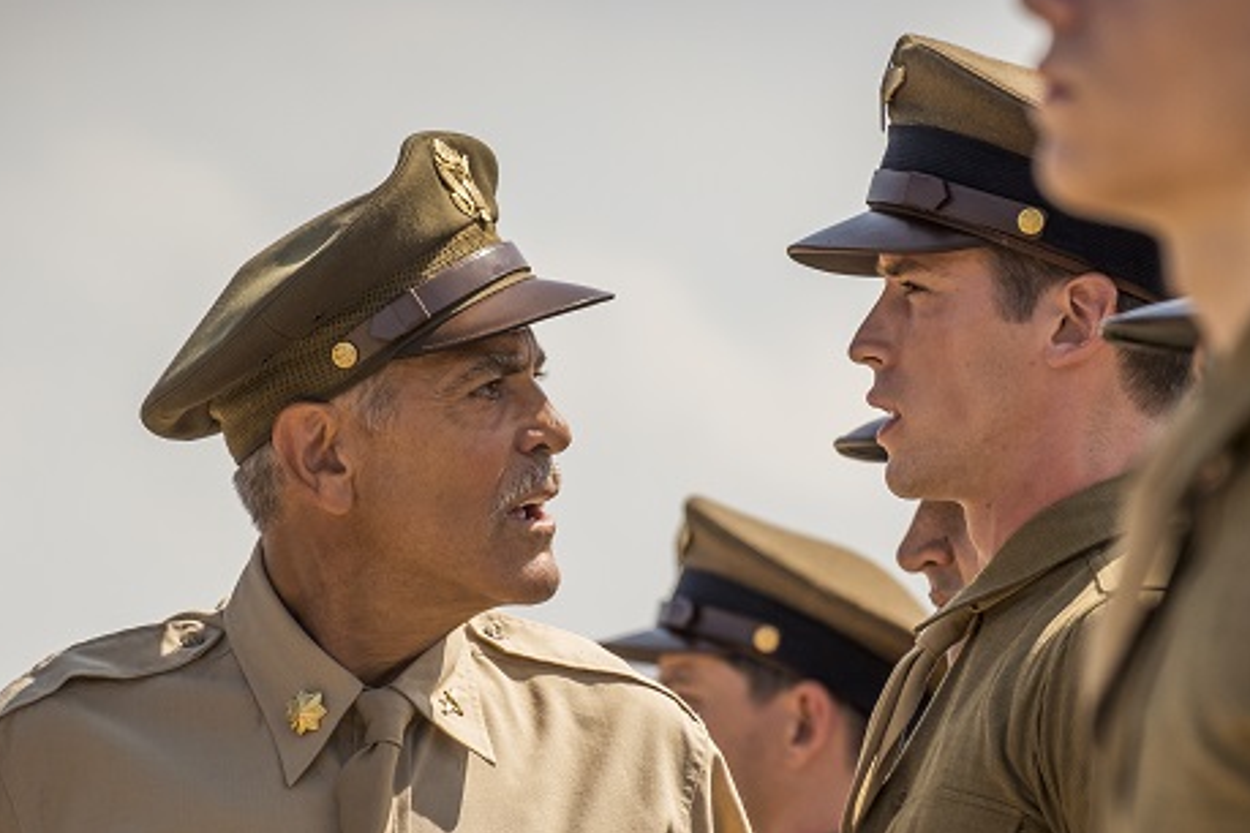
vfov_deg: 2.6
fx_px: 18158
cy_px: 657
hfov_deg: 3.9
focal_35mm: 523
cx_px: 697
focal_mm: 200
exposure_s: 1/500
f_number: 6.4
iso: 200
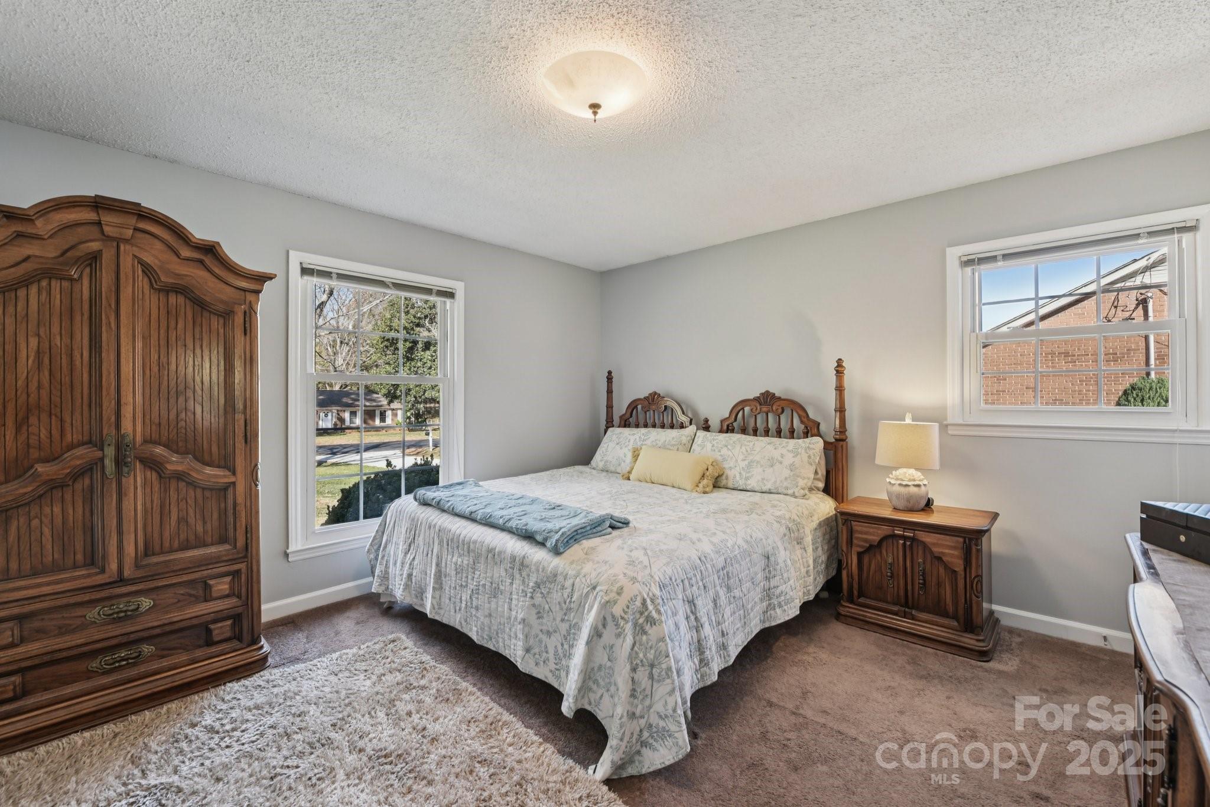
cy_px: 404
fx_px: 504
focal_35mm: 15
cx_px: 605
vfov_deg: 77.4
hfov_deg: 100.4
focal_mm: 15
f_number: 8
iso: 200
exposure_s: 1/13
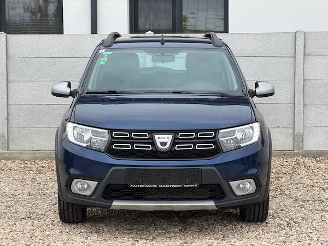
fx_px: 948
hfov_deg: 19.6
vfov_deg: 14.8
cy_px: 123
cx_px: 164
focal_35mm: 100
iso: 50
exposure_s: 1/251
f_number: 2.8
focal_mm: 16.89
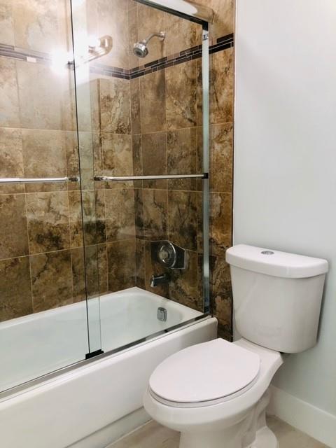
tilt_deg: -7.6
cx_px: 168
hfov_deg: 49.7
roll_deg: +1.3
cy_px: 224
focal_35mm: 28
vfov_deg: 63.4
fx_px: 362
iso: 20
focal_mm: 3.99
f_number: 1.8
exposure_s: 1/30
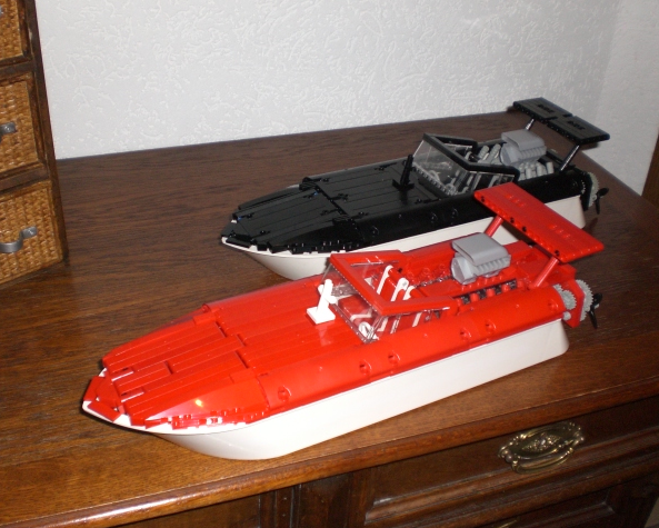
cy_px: 262
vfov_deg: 37.4
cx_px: 332
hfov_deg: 45.8
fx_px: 781
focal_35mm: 40
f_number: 3.1
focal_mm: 6.3
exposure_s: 1/60
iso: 200
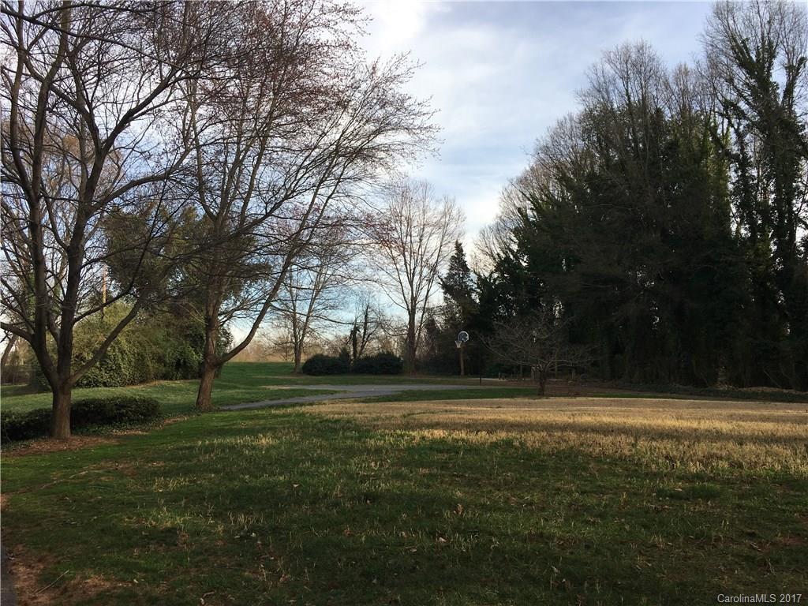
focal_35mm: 29
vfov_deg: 48.2
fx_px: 677
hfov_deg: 61.7
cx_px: 404
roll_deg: +0.5
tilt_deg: +7.1
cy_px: 303
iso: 25
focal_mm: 4.15
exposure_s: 1/651
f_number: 2.2
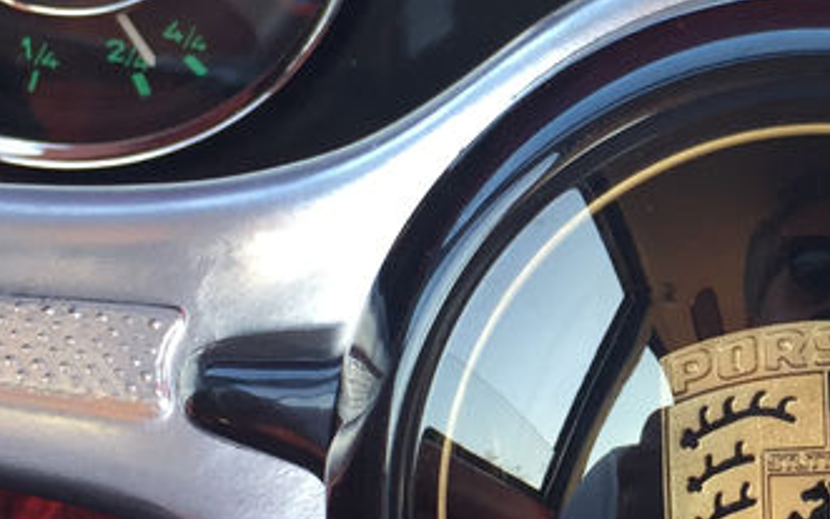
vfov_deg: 13.8
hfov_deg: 21.2
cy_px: 196
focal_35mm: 95
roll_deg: -0.4
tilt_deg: -21.6
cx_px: 817
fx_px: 2149
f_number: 2.2
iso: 50
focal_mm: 4.15
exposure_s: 1/100
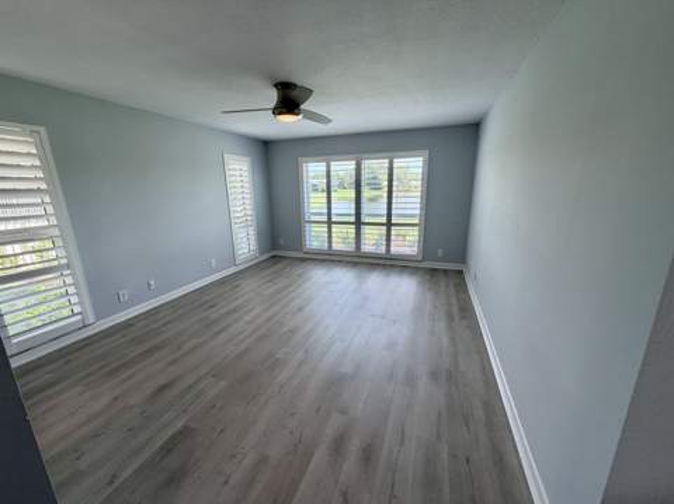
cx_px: 337
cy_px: 252
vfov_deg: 85.6
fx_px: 272
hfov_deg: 102.1
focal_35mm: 14
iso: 125
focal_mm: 2.22
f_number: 2.2
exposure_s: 1/120
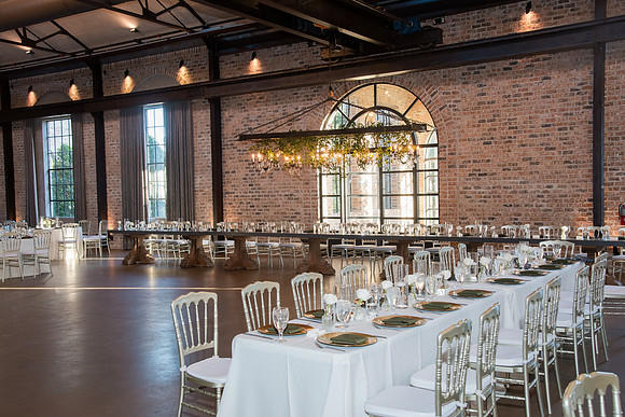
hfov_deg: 50.3
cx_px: 313
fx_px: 665
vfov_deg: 34.8
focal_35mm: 38
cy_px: 207
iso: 1250
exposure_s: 1/60
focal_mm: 38
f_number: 5.6
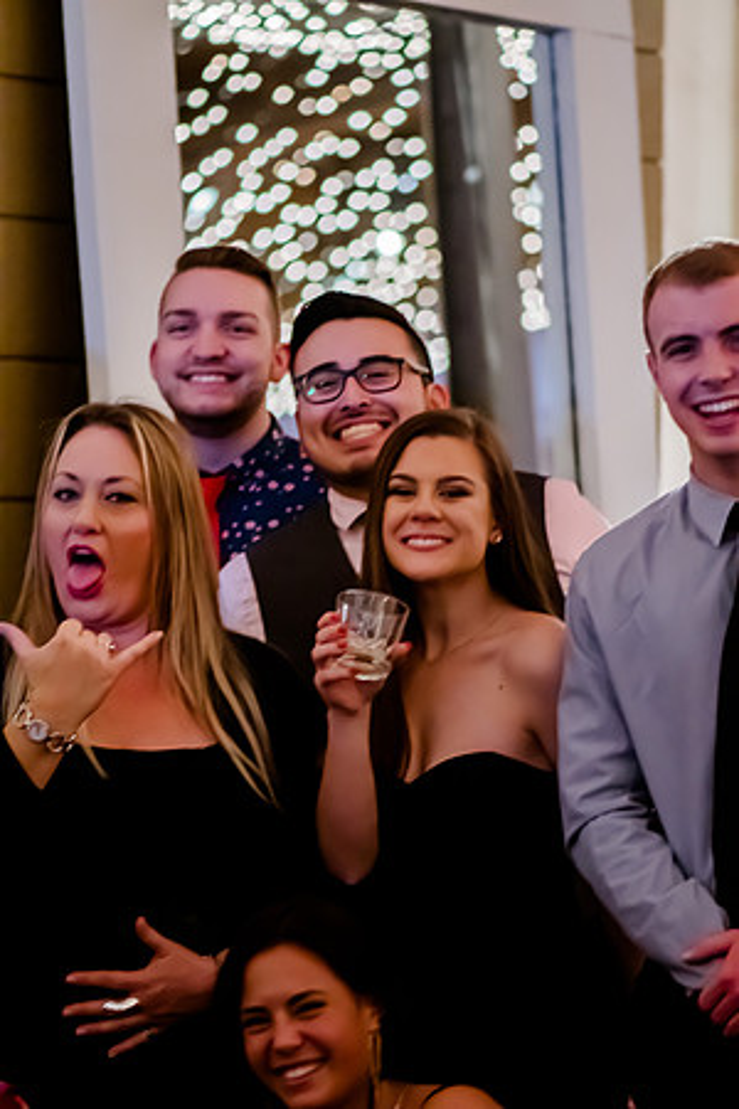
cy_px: 554
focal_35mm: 158
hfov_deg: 8.7
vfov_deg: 13.0
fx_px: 4849
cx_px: 370
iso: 4000
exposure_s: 1/125
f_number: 2.8
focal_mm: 105
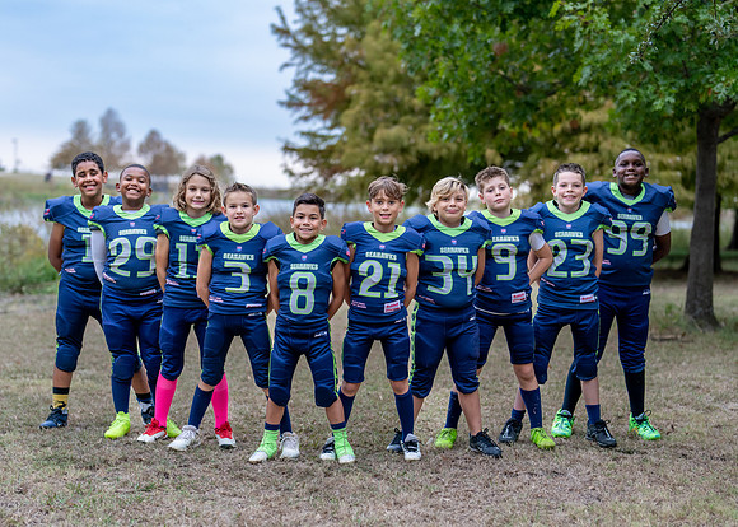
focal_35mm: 65
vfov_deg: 21.8
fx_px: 1368
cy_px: 317
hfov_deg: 30.2
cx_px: 338
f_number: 1.6
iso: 320
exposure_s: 1/400
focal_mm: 50
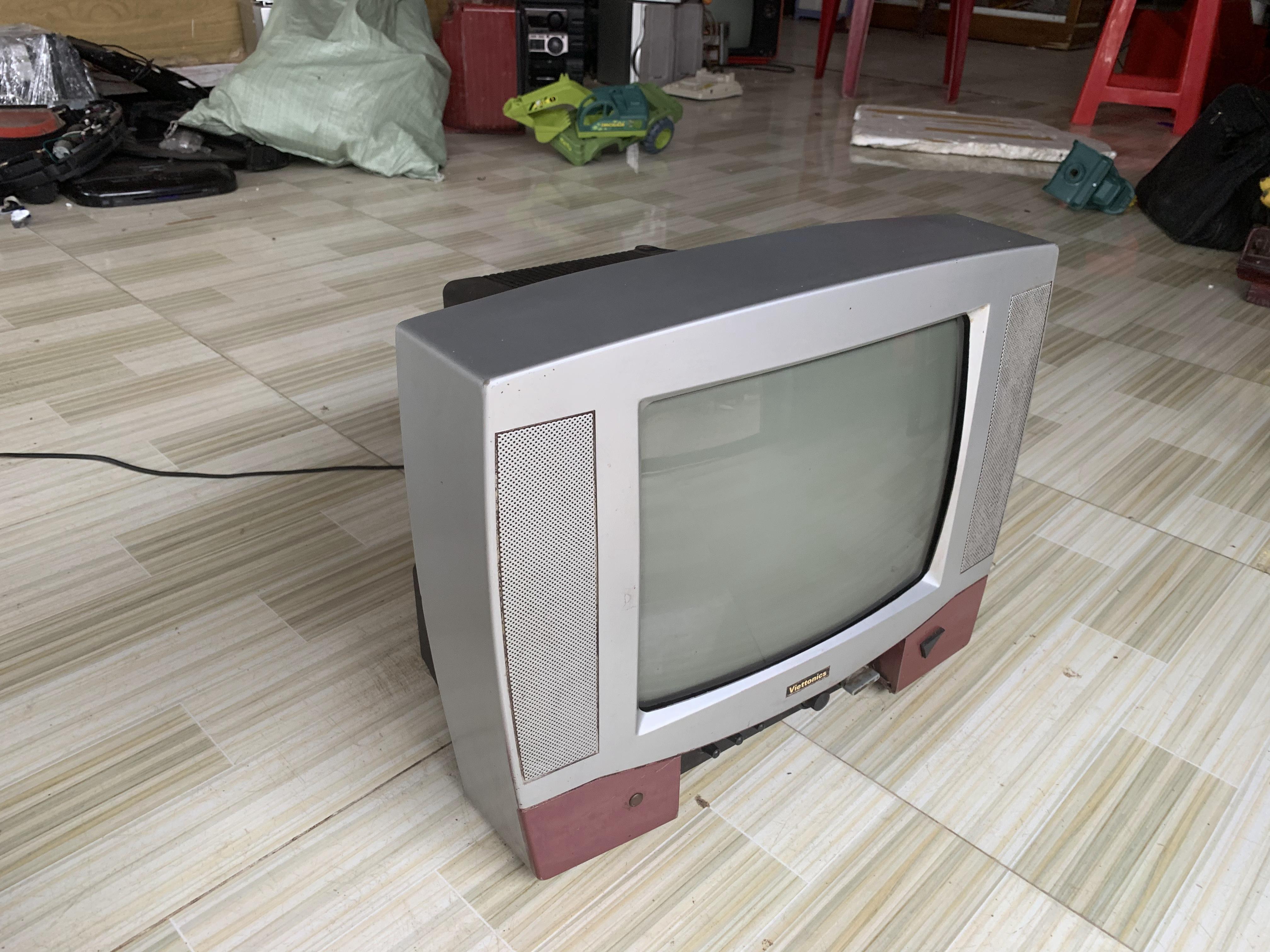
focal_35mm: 26
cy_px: 476
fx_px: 954
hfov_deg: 67.3
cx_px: 635
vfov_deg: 53.1
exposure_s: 1/108
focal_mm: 4.25
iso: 100
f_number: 1.8
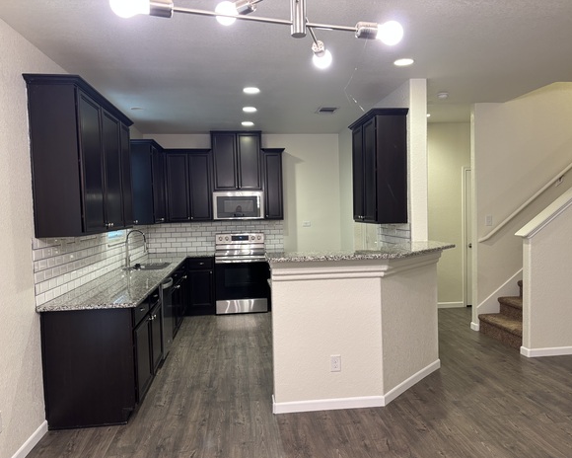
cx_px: 300
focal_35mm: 28
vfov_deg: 51.5
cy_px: 236
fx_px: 474
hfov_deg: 62.2
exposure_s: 1/60
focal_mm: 5.96
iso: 200
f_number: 1.6
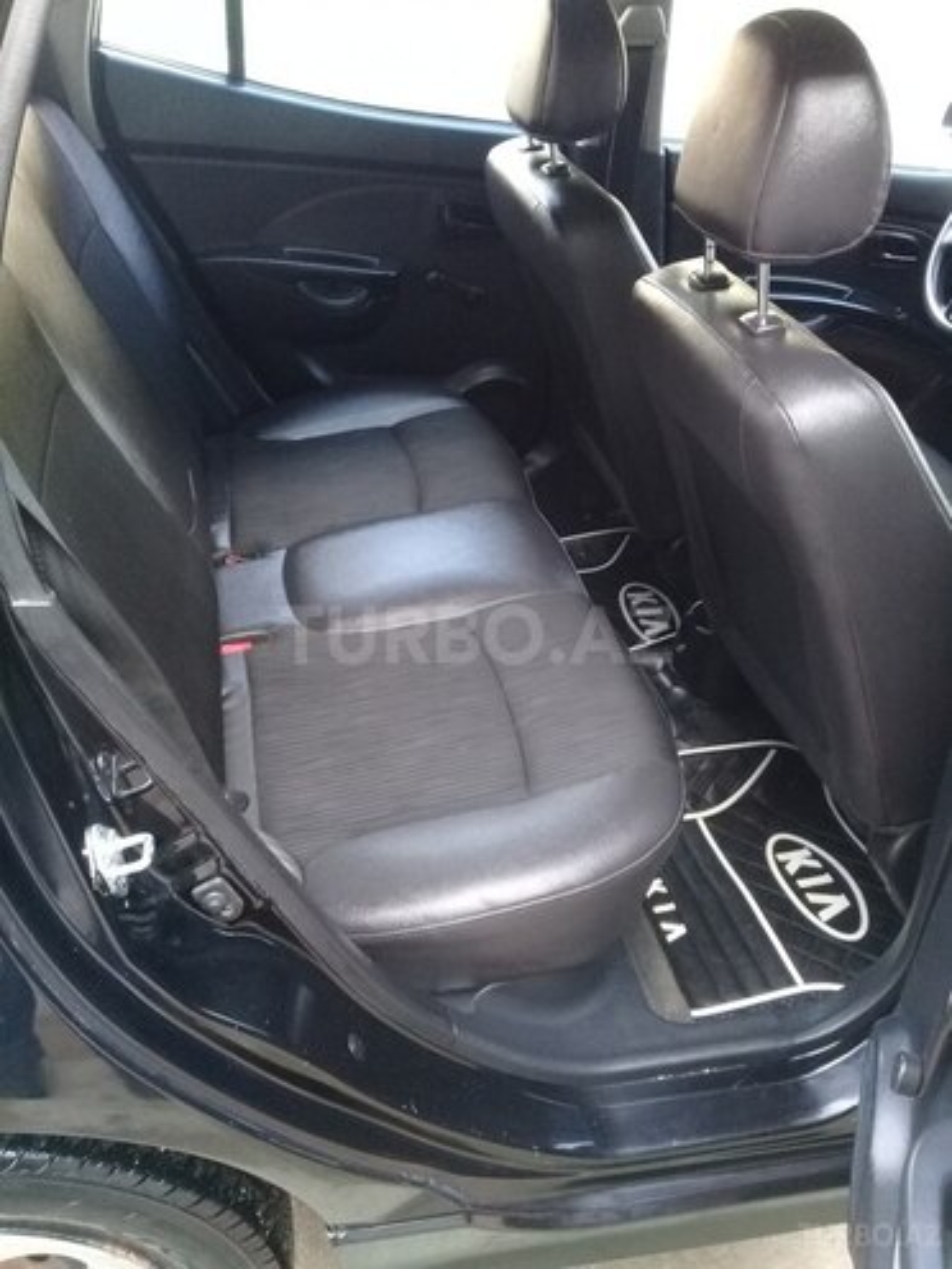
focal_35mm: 31
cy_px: 634
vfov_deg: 58.4
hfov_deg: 45.4
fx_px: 1137
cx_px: 476
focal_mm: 3.3
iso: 160
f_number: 2.2
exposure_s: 1/33
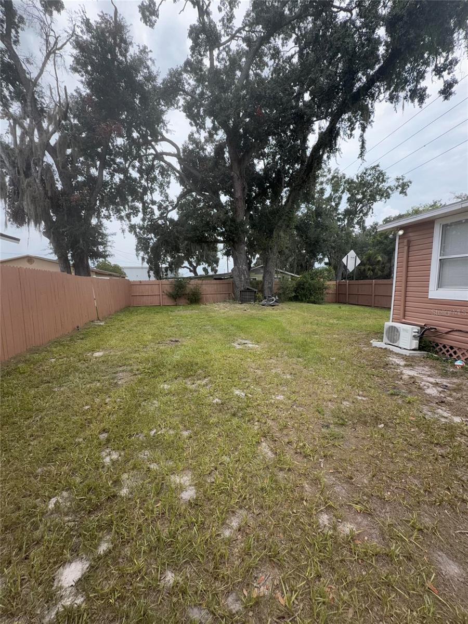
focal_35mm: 14
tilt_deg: -5.6
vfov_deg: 102.1
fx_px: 252
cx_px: 234
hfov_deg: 85.7
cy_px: 312
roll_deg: -1.3
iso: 40
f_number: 2.2
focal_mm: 2.22
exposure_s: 1/734
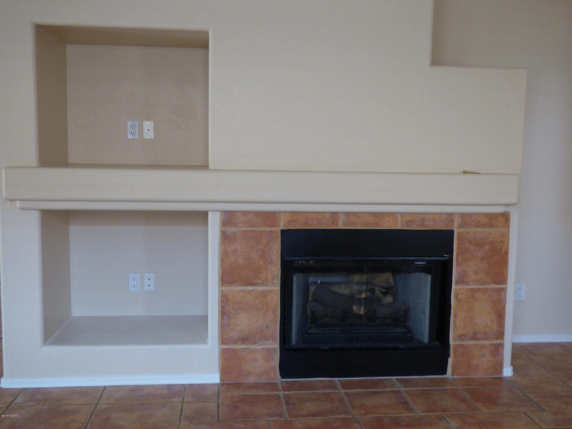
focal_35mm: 36
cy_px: 214
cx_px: 286
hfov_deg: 51.4
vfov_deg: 39.7
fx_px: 595
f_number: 3.5
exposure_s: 1/40
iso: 400
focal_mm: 6.47
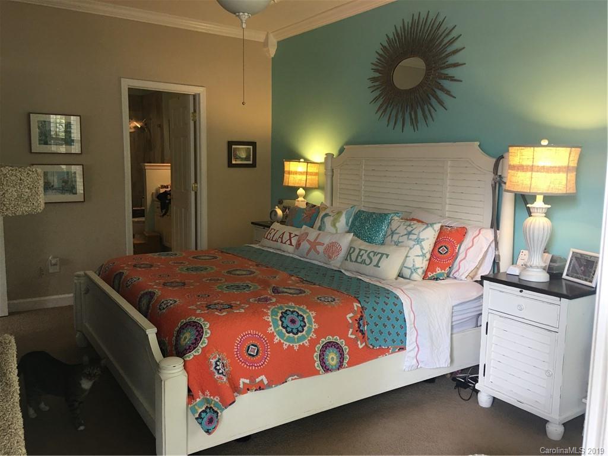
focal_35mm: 29
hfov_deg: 61.7
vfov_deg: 48.2
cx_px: 304
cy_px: 228
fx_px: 509
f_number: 2.2
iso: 40
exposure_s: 1/30
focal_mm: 4.15
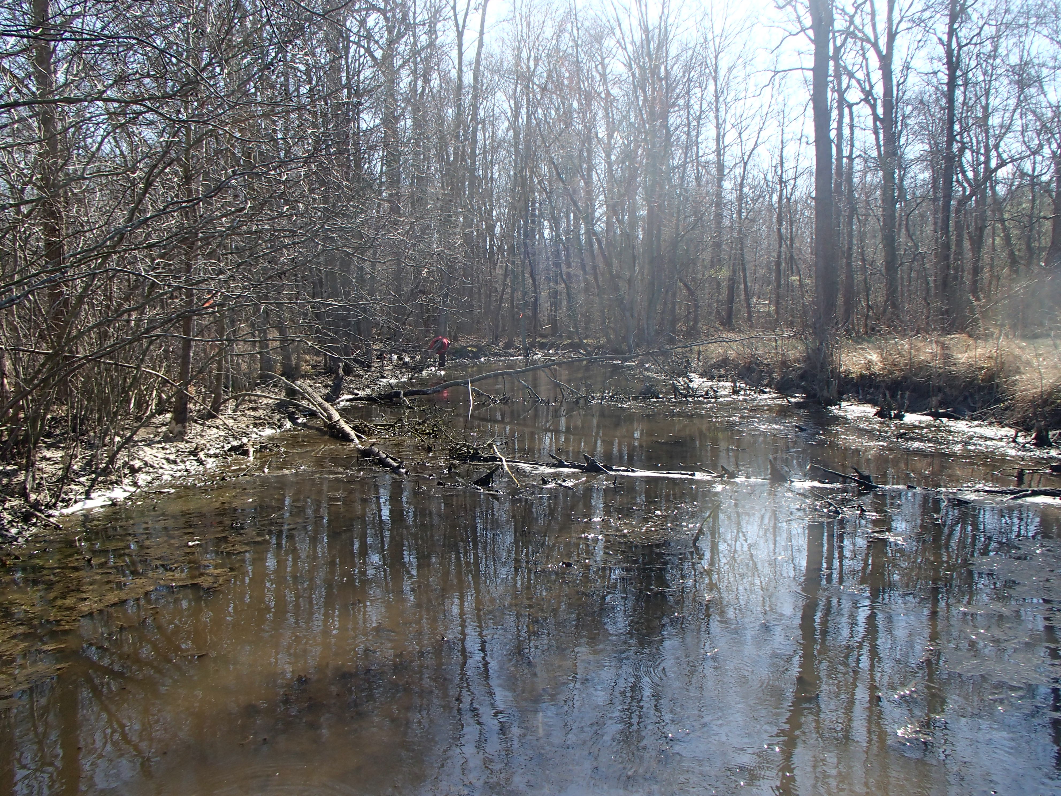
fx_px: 858
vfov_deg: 49.7
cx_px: 530
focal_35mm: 28
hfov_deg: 63.4
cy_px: 398
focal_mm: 5
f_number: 3.9
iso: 100
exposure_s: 1/250
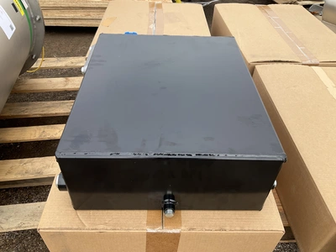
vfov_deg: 48.2
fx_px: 281
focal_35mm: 29
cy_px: 126
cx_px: 168
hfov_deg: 61.7
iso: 25
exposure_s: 1/409
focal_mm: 3
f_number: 1.8
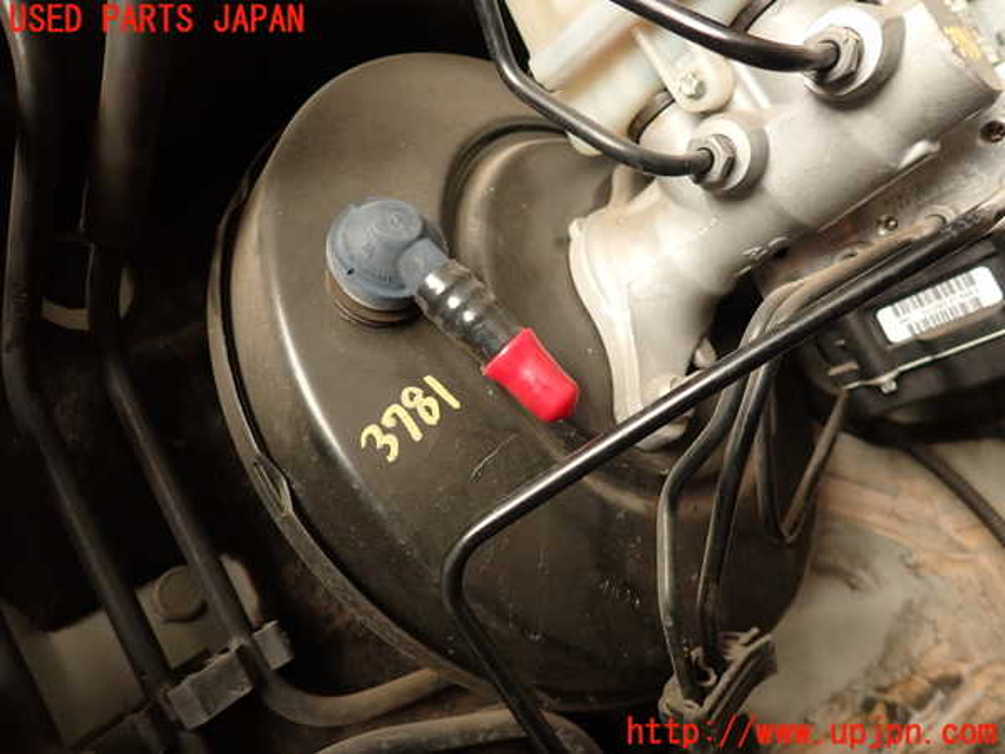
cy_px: 377
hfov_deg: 69.4
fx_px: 726
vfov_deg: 54.9
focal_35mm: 25
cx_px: 502
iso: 200
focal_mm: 4.5
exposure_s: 1/40
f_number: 2
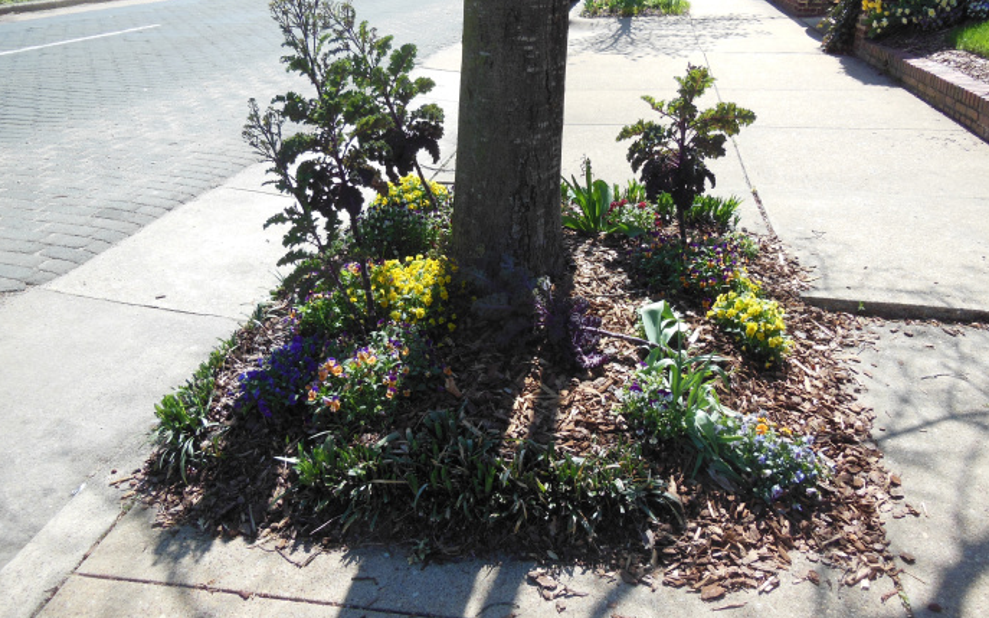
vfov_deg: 46.0
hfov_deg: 68.4
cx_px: 497
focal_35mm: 27
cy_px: 290
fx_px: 728
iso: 125
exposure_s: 1/500
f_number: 3.5
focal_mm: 4.5
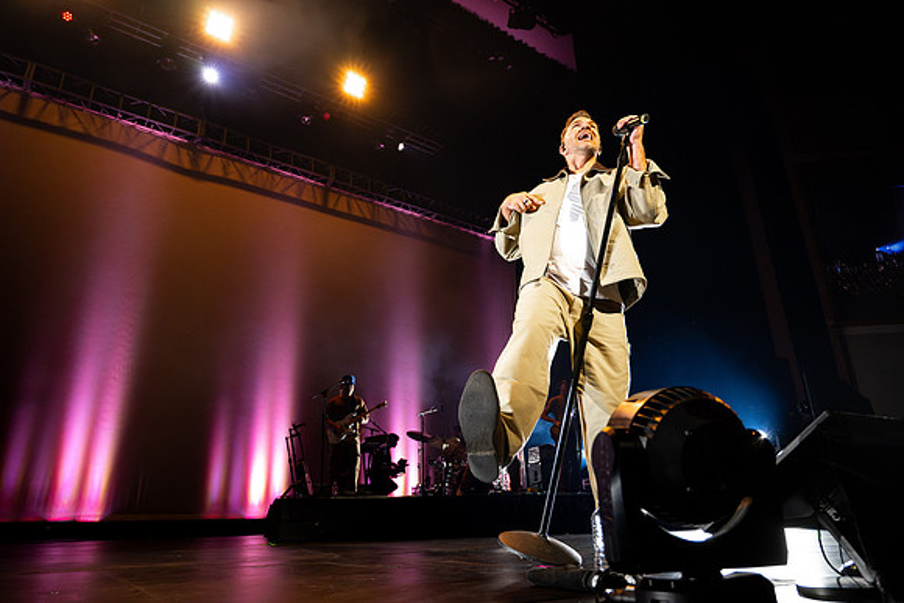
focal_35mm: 24
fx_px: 603
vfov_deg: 53.2
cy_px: 302
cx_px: 452
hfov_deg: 73.7
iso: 5000
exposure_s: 1/320
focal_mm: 24
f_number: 4
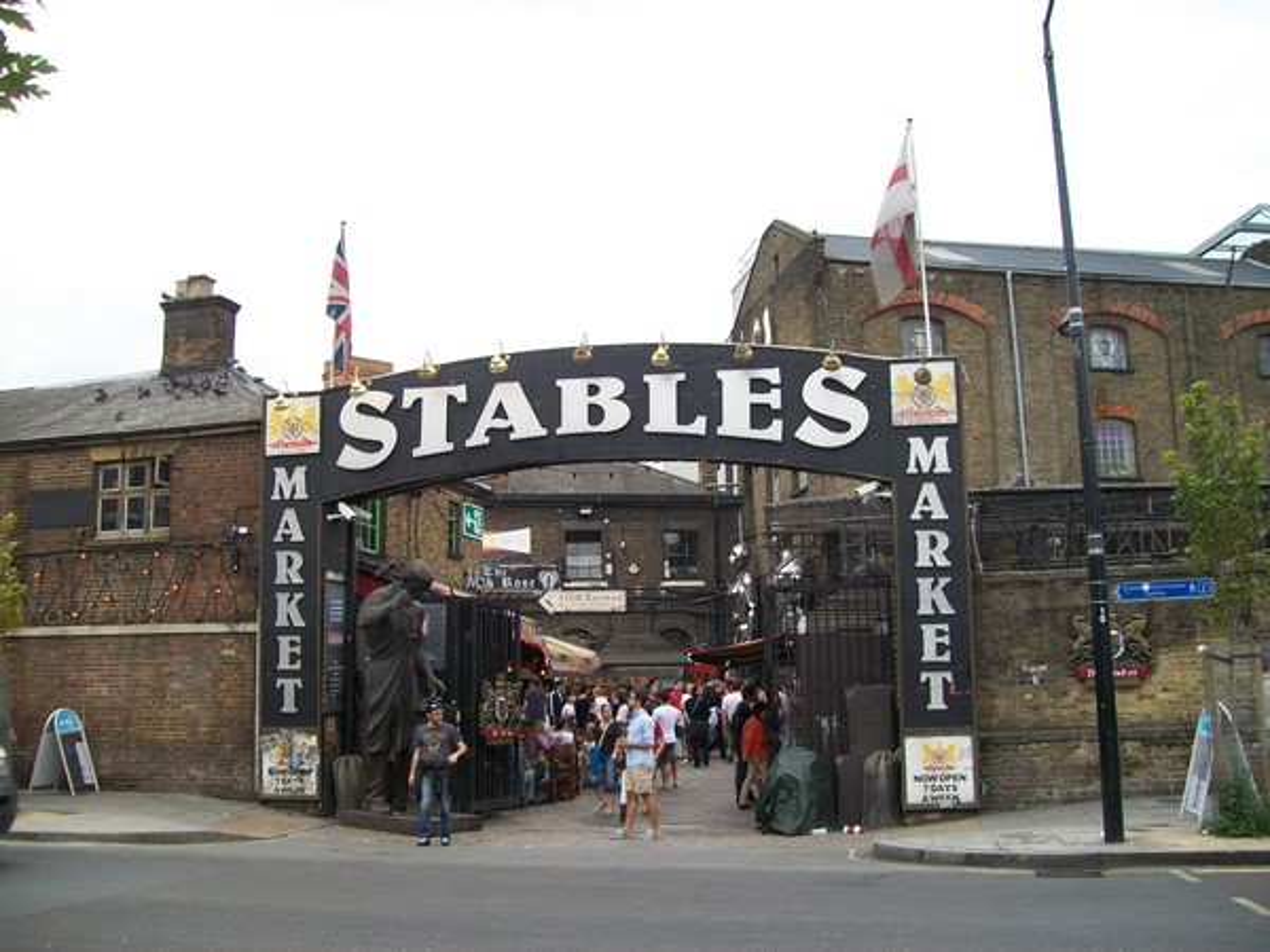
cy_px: 476
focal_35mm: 34
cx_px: 635
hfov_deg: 54.0
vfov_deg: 41.8
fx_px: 1247
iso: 64
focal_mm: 6.1
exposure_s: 1/250
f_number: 2.7
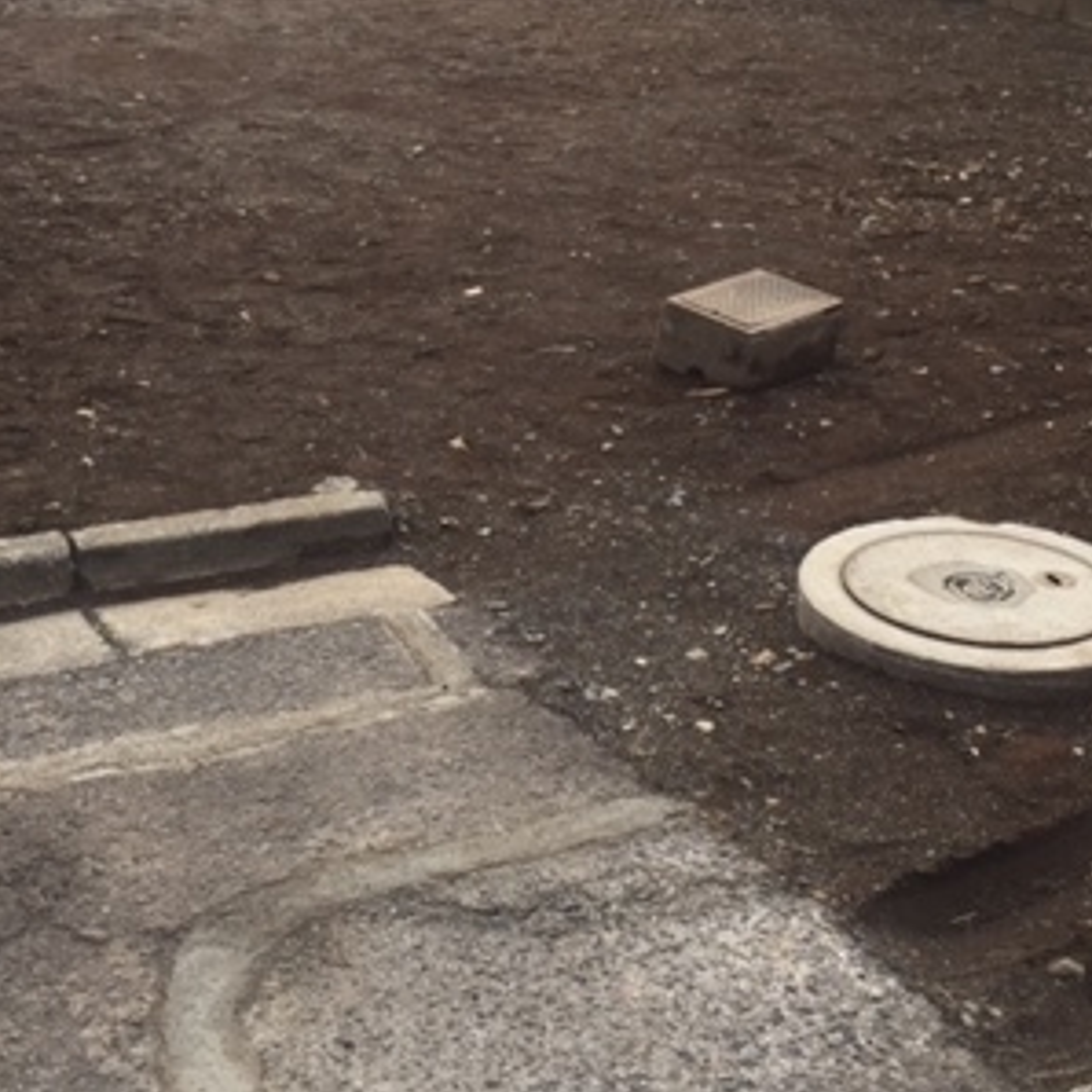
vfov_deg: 30.8
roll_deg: -1.1
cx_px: 458
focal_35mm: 55
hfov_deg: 31.0
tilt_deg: -18.5
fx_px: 1963
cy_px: 344
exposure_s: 1/267
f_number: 2.2
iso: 32
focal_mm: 4.15
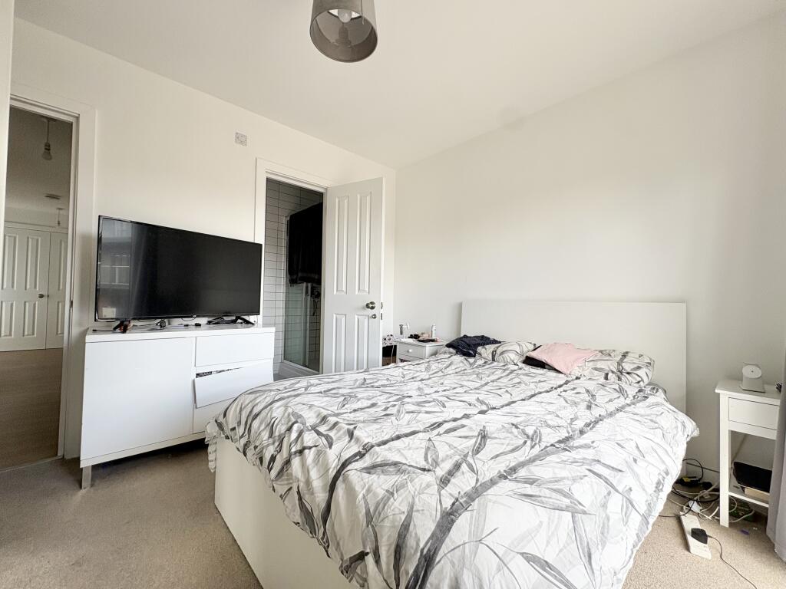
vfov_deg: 85.7
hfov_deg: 102.1
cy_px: 294
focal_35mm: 14
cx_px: 393
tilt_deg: +1.5
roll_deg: -0.5
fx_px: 318
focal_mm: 2.22
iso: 50
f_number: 2.2
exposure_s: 1/99
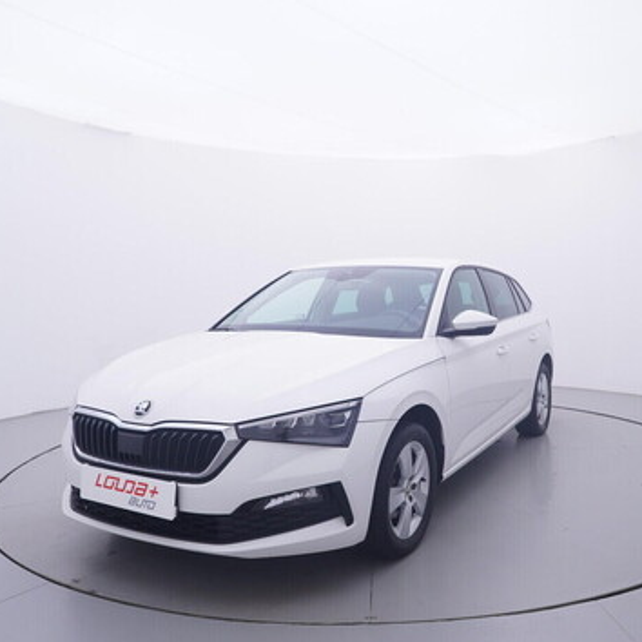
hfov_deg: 54.0
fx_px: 622
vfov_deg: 54.6
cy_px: 326
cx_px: 402
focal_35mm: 30
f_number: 5
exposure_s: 1/80
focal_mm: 15
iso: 200
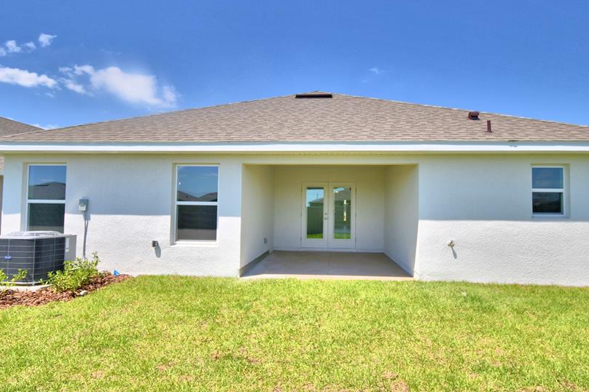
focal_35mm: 19
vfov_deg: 64.5
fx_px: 311
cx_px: 308
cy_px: 196
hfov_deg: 86.9
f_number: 4.5
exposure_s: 1/1600
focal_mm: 10
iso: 100
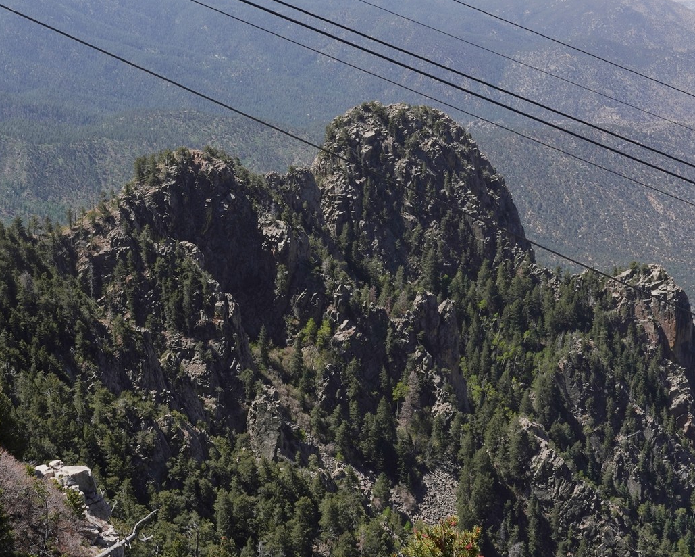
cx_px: 248
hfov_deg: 30.3
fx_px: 1276
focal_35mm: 62
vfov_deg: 24.6
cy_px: 226
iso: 250
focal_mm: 34
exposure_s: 1/100
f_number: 25
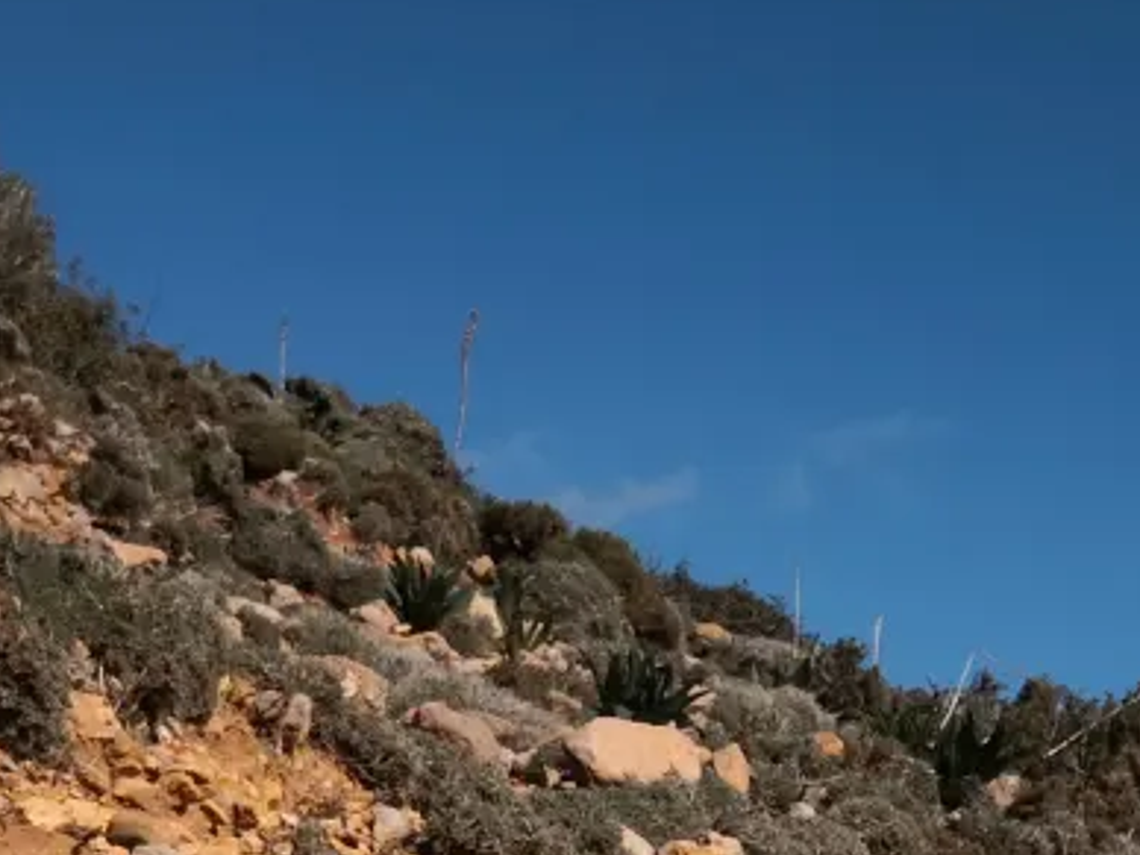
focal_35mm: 128
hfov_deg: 15.3
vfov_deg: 10.6
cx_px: 267
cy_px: 1719
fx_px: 4215
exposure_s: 1/4237
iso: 50
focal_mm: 3.95
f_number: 1.6
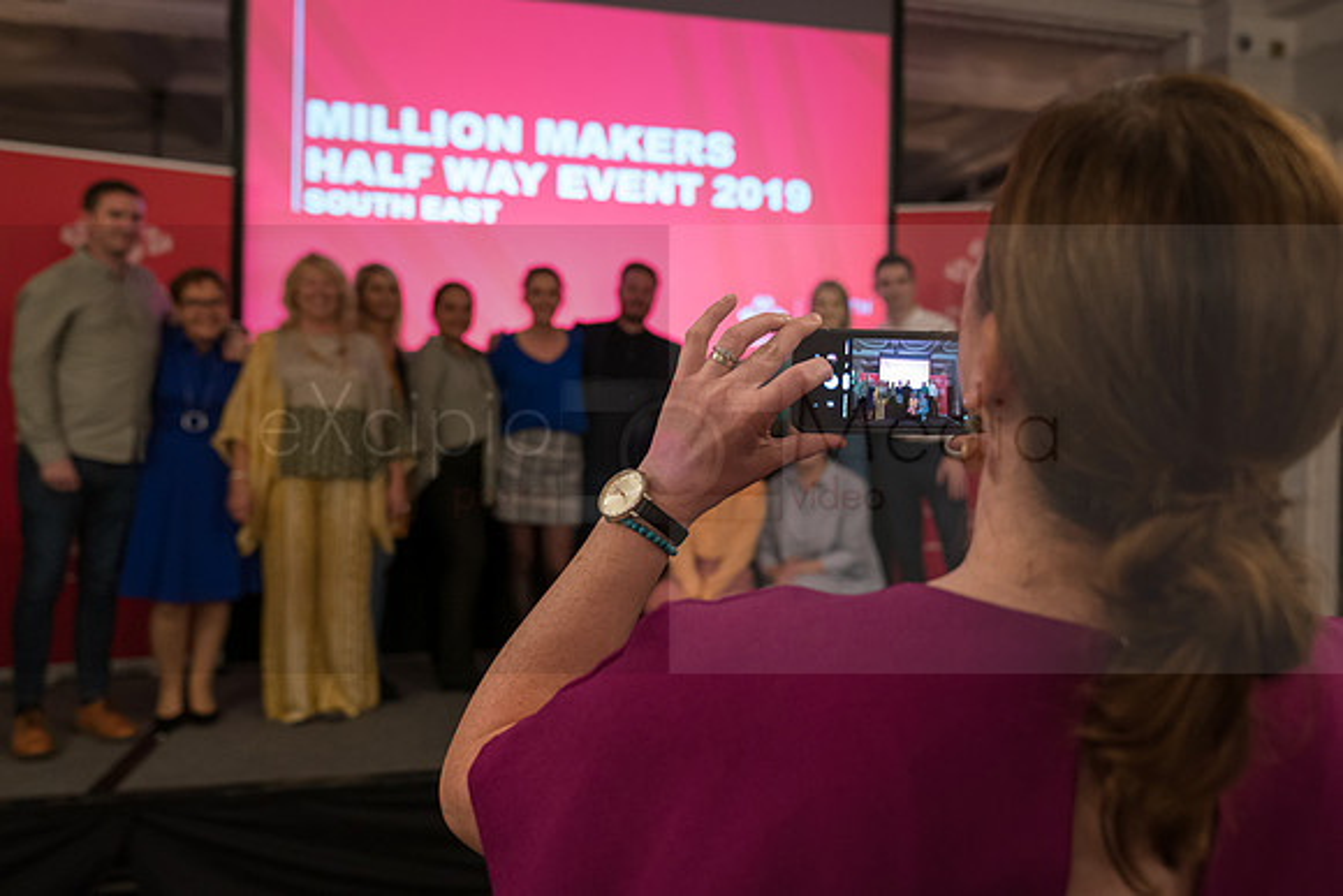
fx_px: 1205
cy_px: 414
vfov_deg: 40.8
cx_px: 880
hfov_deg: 57.2
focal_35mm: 32
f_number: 2.8
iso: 2000
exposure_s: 1/60
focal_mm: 24
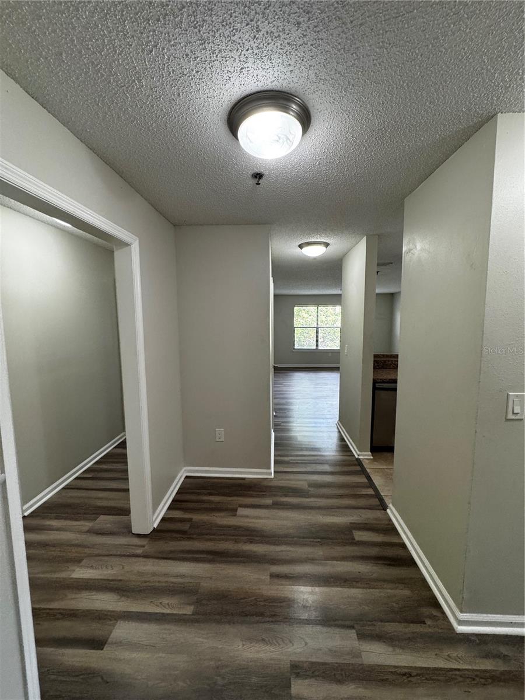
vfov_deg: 102.1
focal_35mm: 14
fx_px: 283
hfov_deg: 85.7
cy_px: 350
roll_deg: -0.4
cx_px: 262
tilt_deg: -4.9
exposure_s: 1/120
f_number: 2.2
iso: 250
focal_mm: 2.22
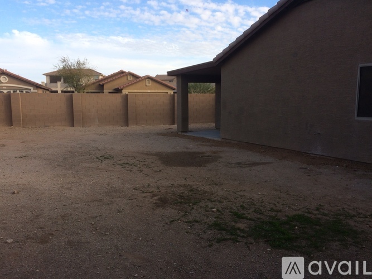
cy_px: 140
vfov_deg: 48.2
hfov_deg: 61.7
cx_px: 186
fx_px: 312
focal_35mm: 29
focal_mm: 4.15
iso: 32
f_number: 2.2
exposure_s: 1/720
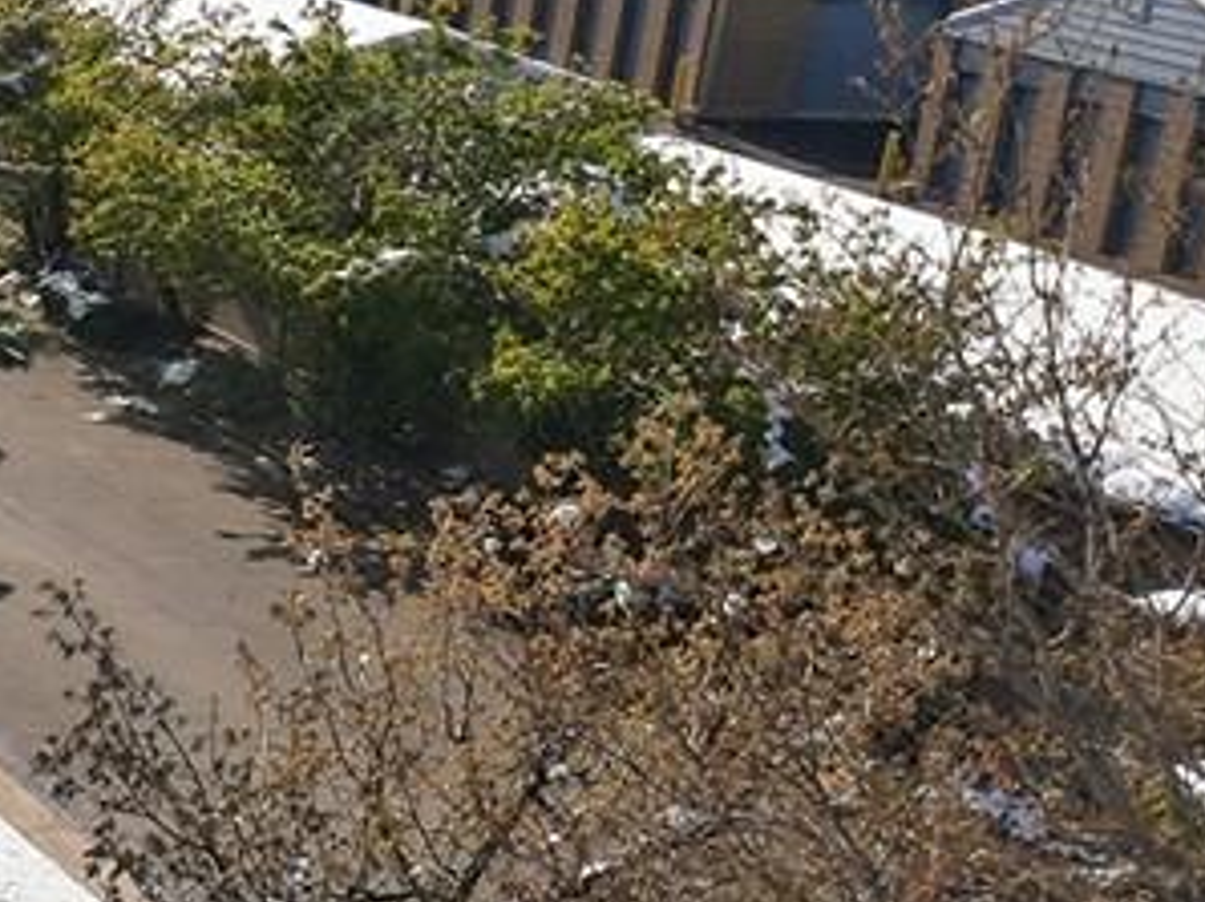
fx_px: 4487
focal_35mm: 129
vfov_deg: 11.4
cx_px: -1783
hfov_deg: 12.0
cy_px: 821
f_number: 1.8
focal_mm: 8.7
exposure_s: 1/8000
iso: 140
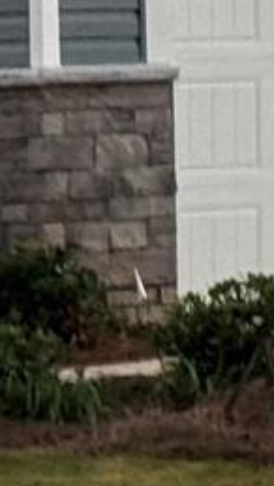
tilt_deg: -0.3
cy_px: -266
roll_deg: +1.5
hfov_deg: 2.7
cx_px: 1755
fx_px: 5326
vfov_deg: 5.2
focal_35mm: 413
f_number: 1.78
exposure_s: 1/121
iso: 80
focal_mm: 6.76
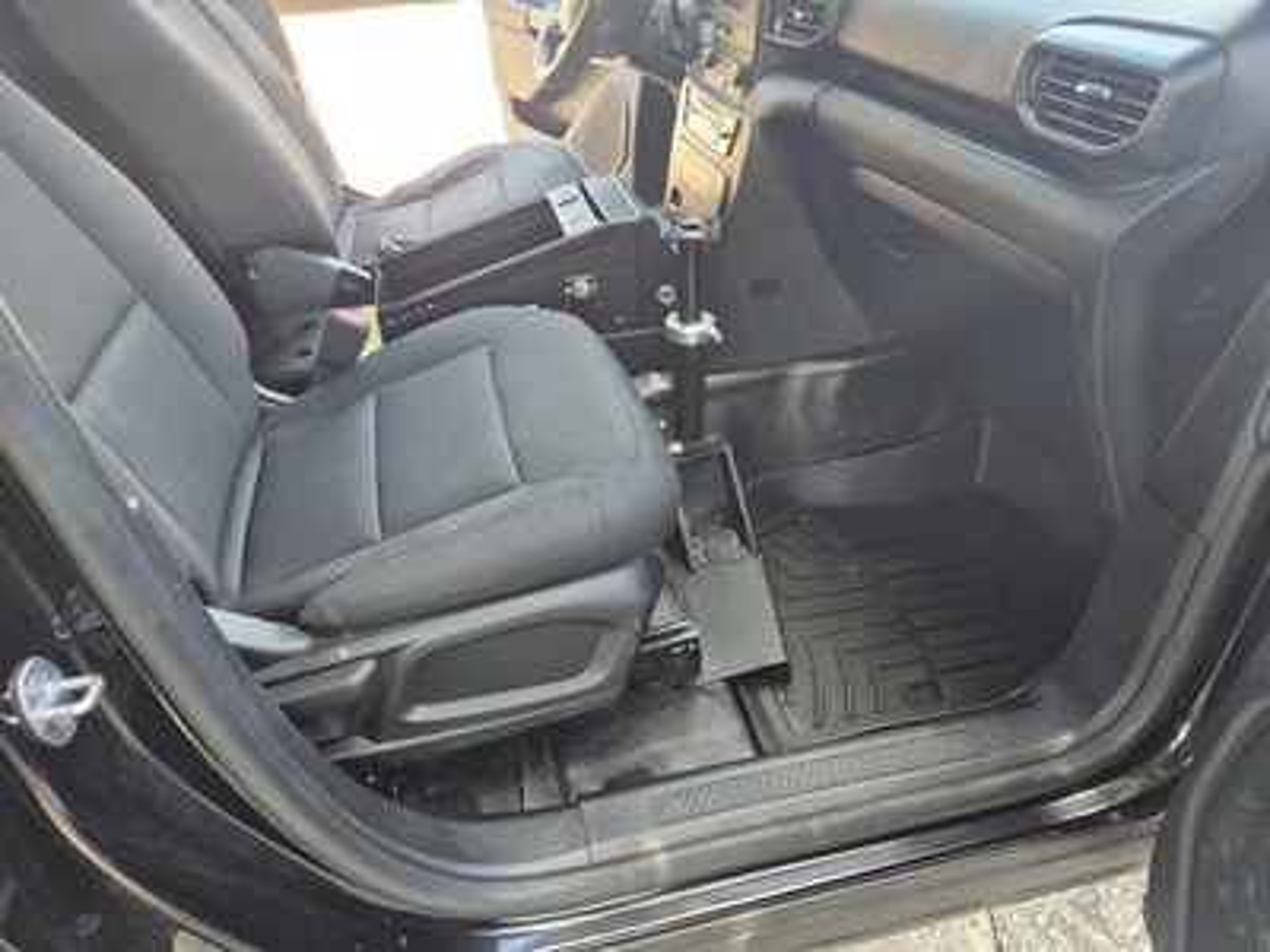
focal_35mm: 23
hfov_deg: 73.9
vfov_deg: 58.9
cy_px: 476
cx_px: 635
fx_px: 844
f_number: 1.8
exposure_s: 1/180
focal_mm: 5.4
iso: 160
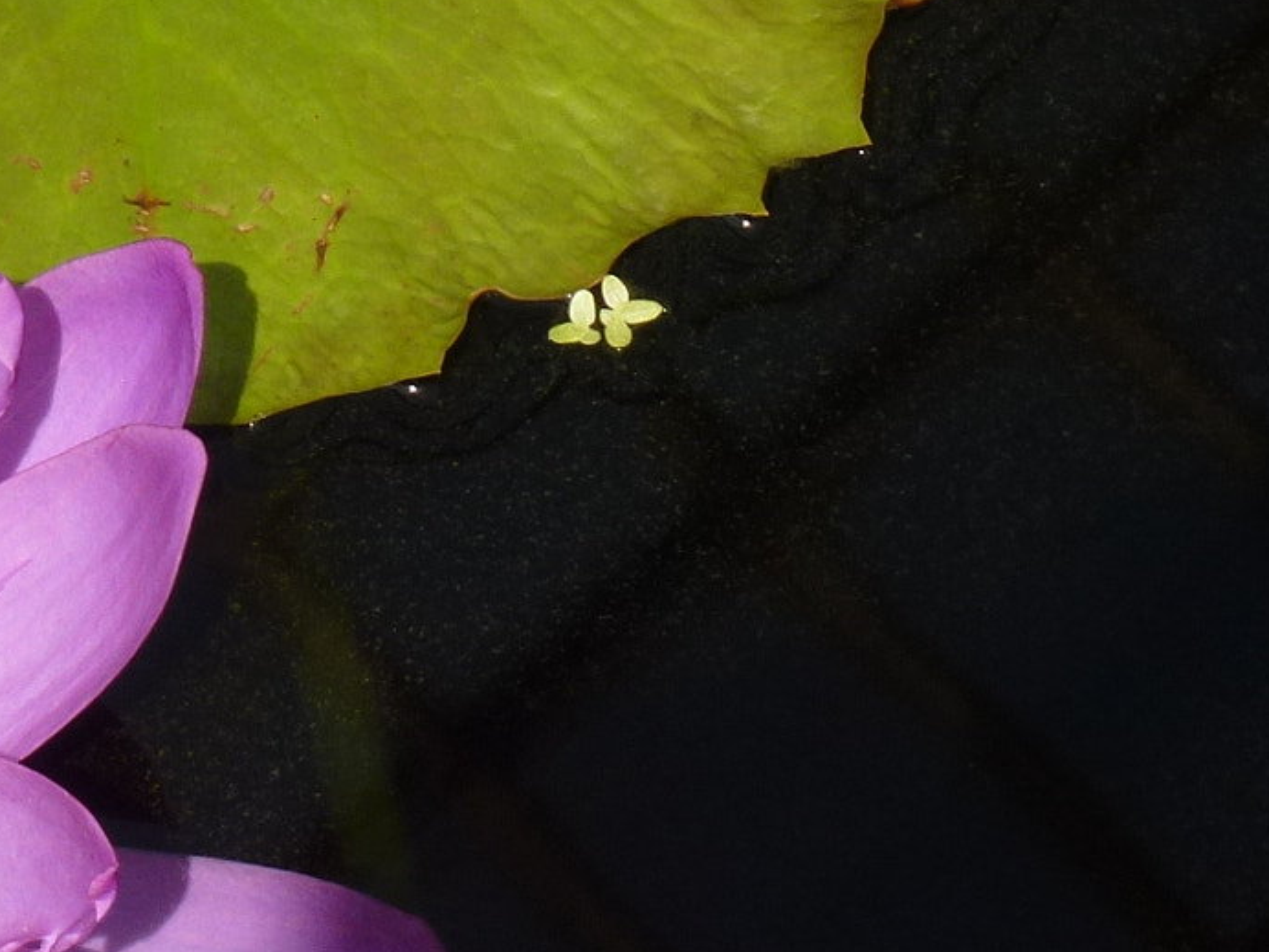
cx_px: -480
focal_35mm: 358
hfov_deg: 5.5
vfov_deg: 4.1
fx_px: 13124
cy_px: 884
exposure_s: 1/320
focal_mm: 21.7
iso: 100
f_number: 5.1
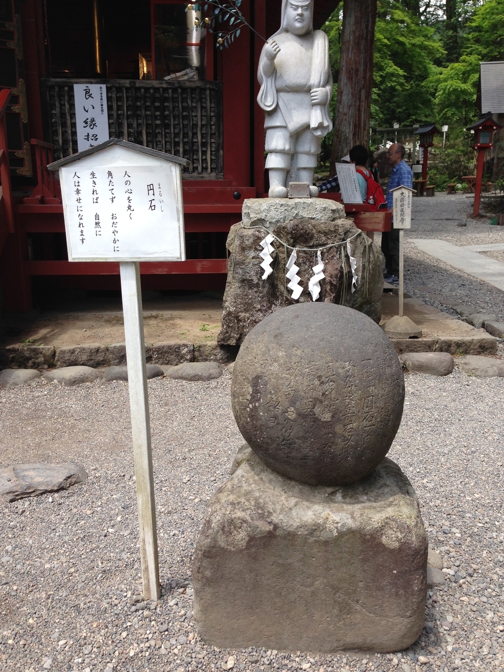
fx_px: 641
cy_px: 336
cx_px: 252
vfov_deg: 55.4
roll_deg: -0.5
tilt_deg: -12.4
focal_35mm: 33
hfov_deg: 42.9
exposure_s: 1/347
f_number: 2.4
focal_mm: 4.12
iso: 50
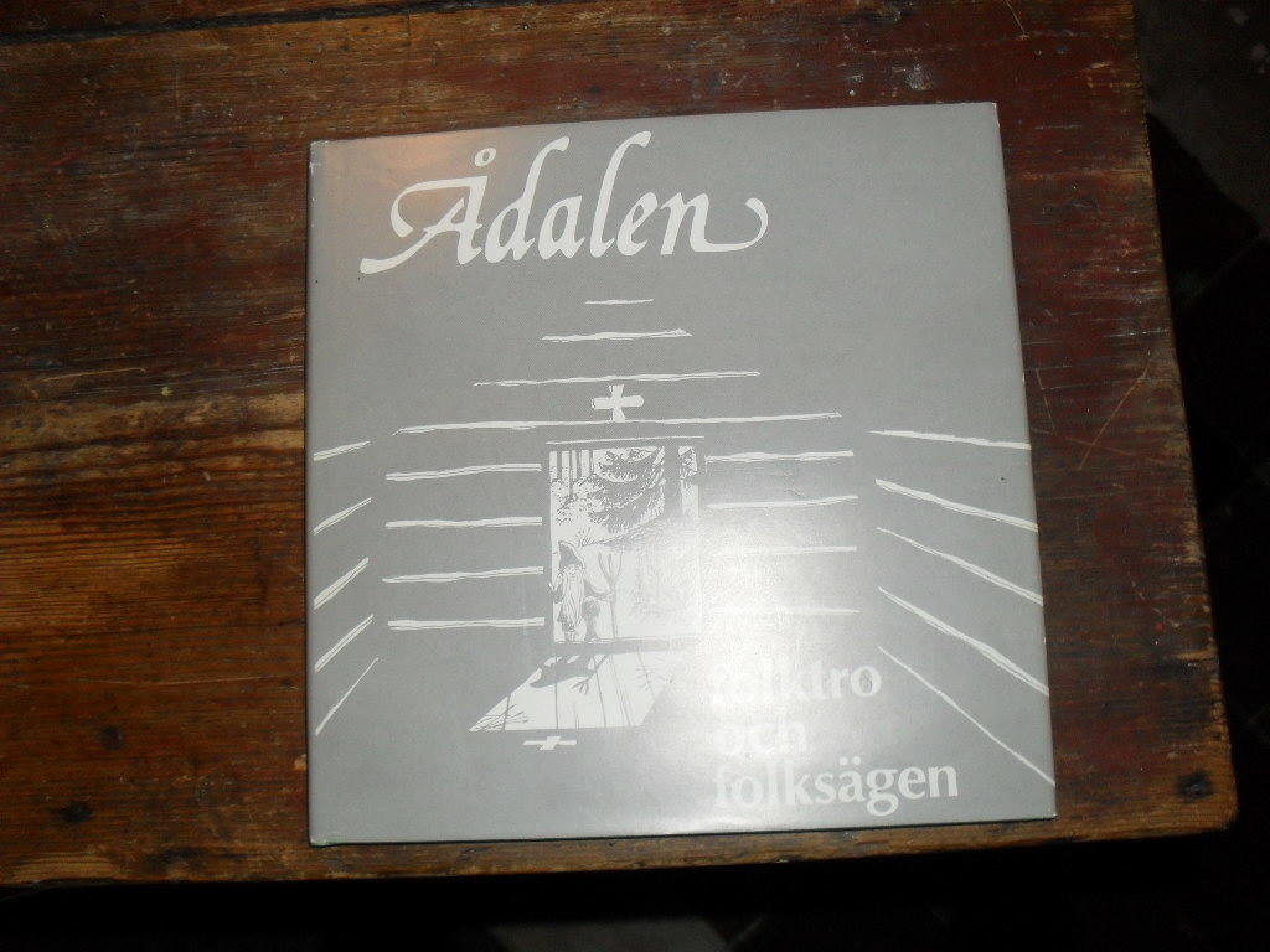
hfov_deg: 52.6
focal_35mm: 35
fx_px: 1284
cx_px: 635
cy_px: 476
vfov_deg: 40.7
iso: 200
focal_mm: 6.3
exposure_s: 1/45
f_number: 3.2
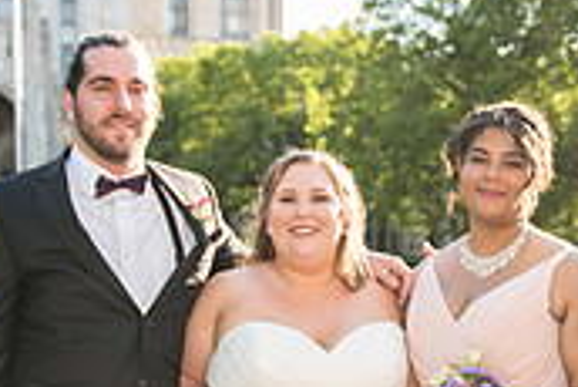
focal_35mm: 81
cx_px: 386
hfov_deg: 24.9
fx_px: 1302
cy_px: 412
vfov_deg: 16.4
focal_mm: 24
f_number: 2.8
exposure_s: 1/200
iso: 100
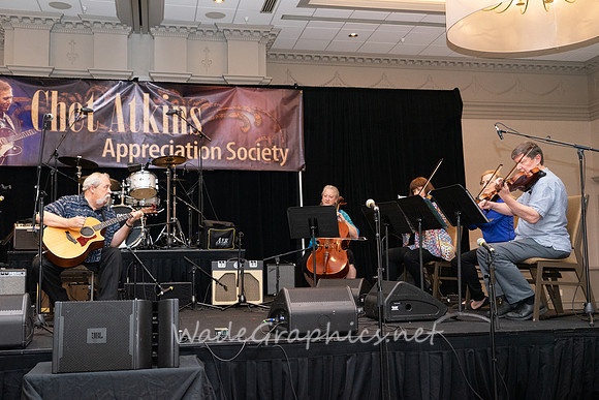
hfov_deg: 49.5
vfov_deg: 34.2
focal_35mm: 39
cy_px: 200
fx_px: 649
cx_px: 300
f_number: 4.5
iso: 4000
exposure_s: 1/200
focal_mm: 39
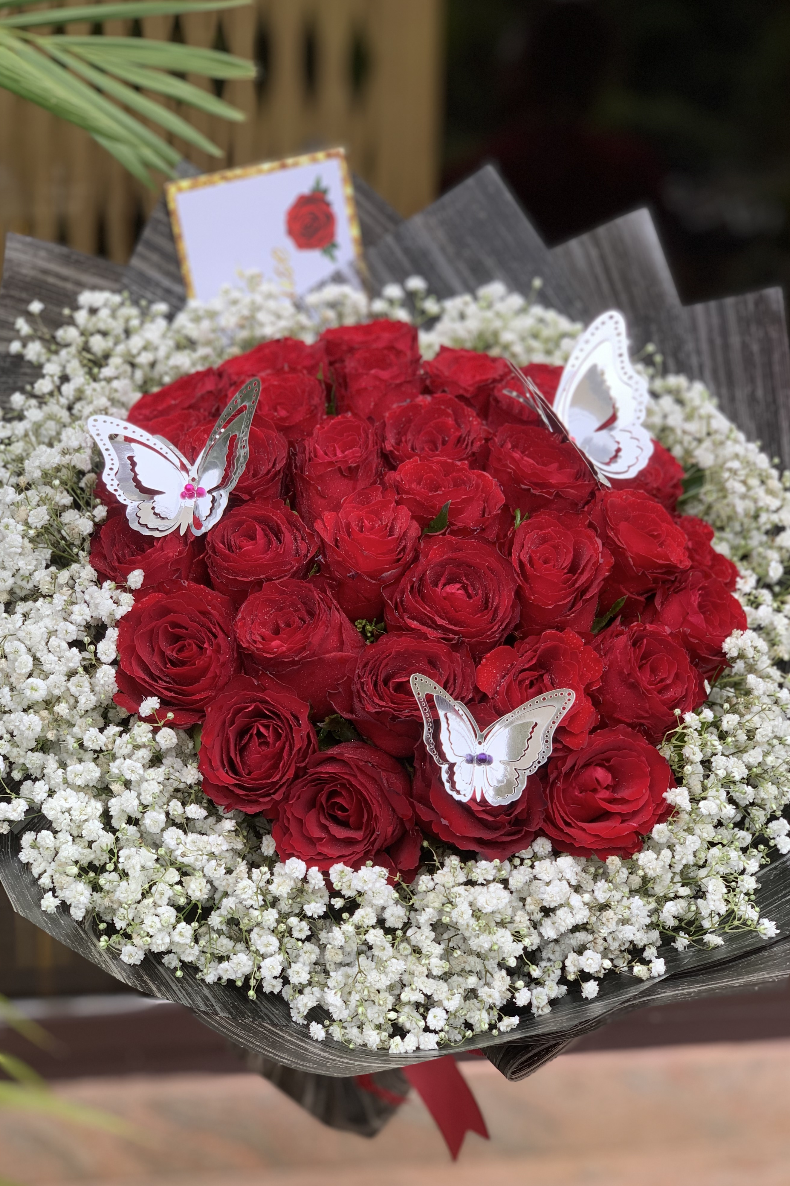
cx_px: 410
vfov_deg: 36.2
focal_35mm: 55
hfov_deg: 24.6
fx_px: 1810
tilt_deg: -13.7
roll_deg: -2.4
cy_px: 593
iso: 16
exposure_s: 1/122
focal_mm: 6
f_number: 2.4
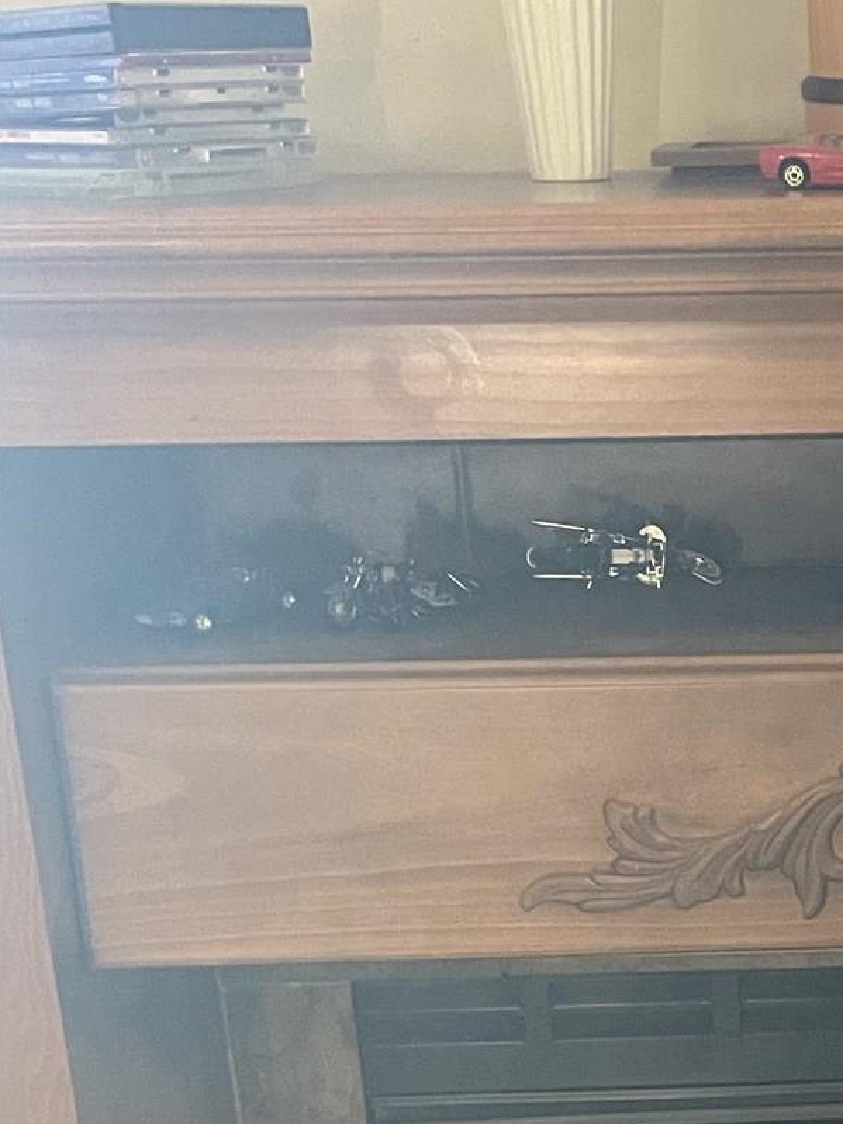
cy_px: 1007
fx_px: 2436
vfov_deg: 25.2
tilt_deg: -21.3
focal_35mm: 75
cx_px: 974
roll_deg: +1.3
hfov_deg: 18.7
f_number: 1.6
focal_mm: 4.2
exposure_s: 1/40
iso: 500
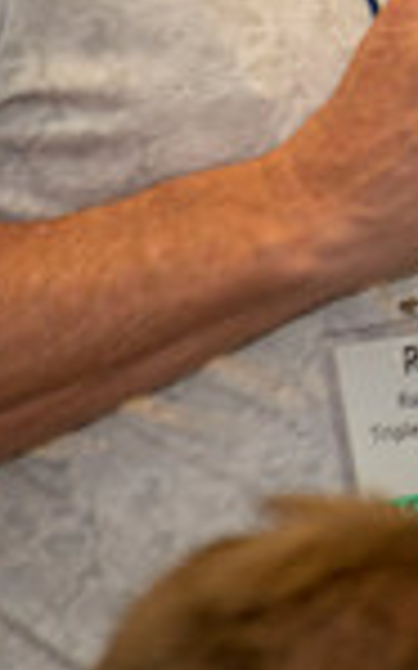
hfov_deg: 1.6
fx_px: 14504
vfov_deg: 2.6
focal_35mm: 795
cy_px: -148
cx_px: 1061
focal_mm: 200
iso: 1250
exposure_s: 1/250
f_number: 2.8
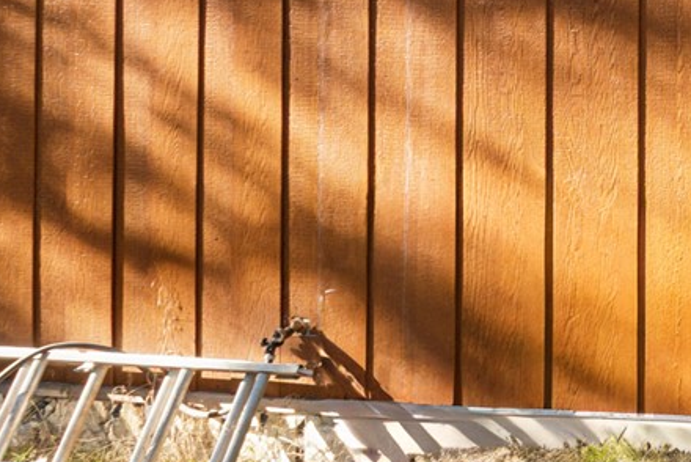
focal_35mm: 74
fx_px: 1421
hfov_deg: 19.6
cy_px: -138
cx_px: 1269
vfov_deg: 17.3
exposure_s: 1/100
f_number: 6.3
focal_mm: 10
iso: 100
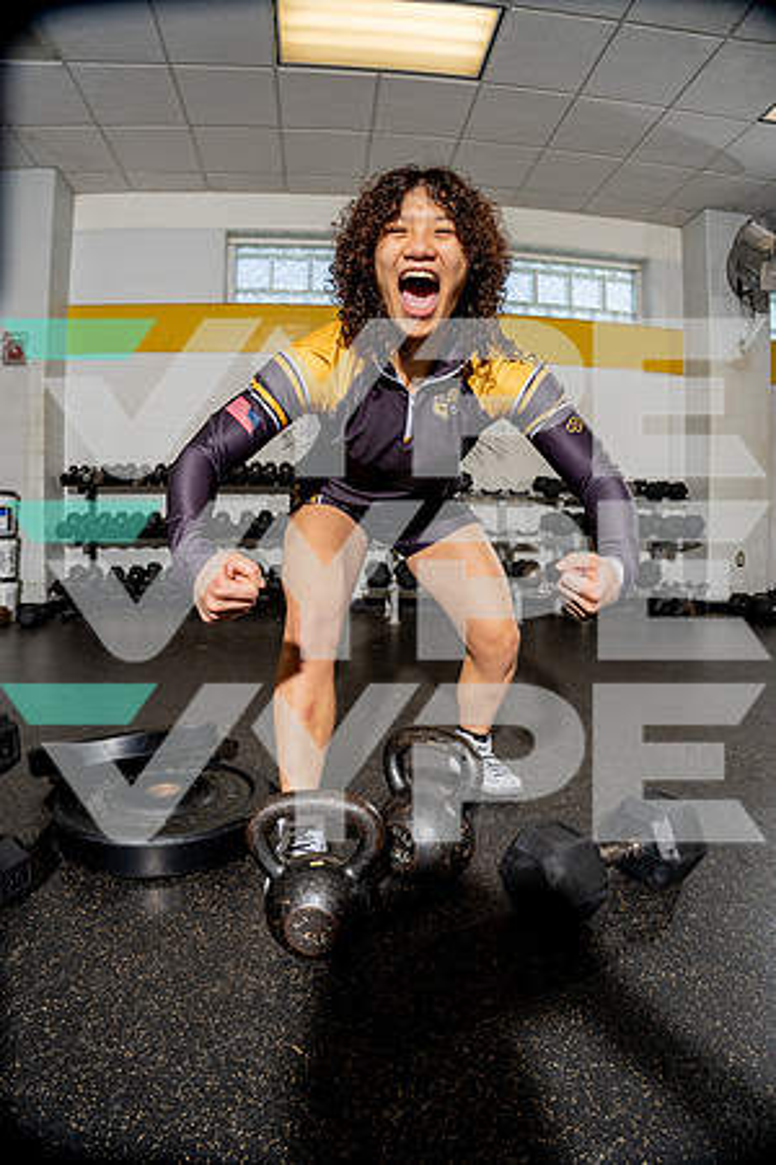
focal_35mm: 20
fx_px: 647
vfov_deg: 84.0
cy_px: 582
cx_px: 388
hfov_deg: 61.9
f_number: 5.6
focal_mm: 20
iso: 200
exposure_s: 1/200
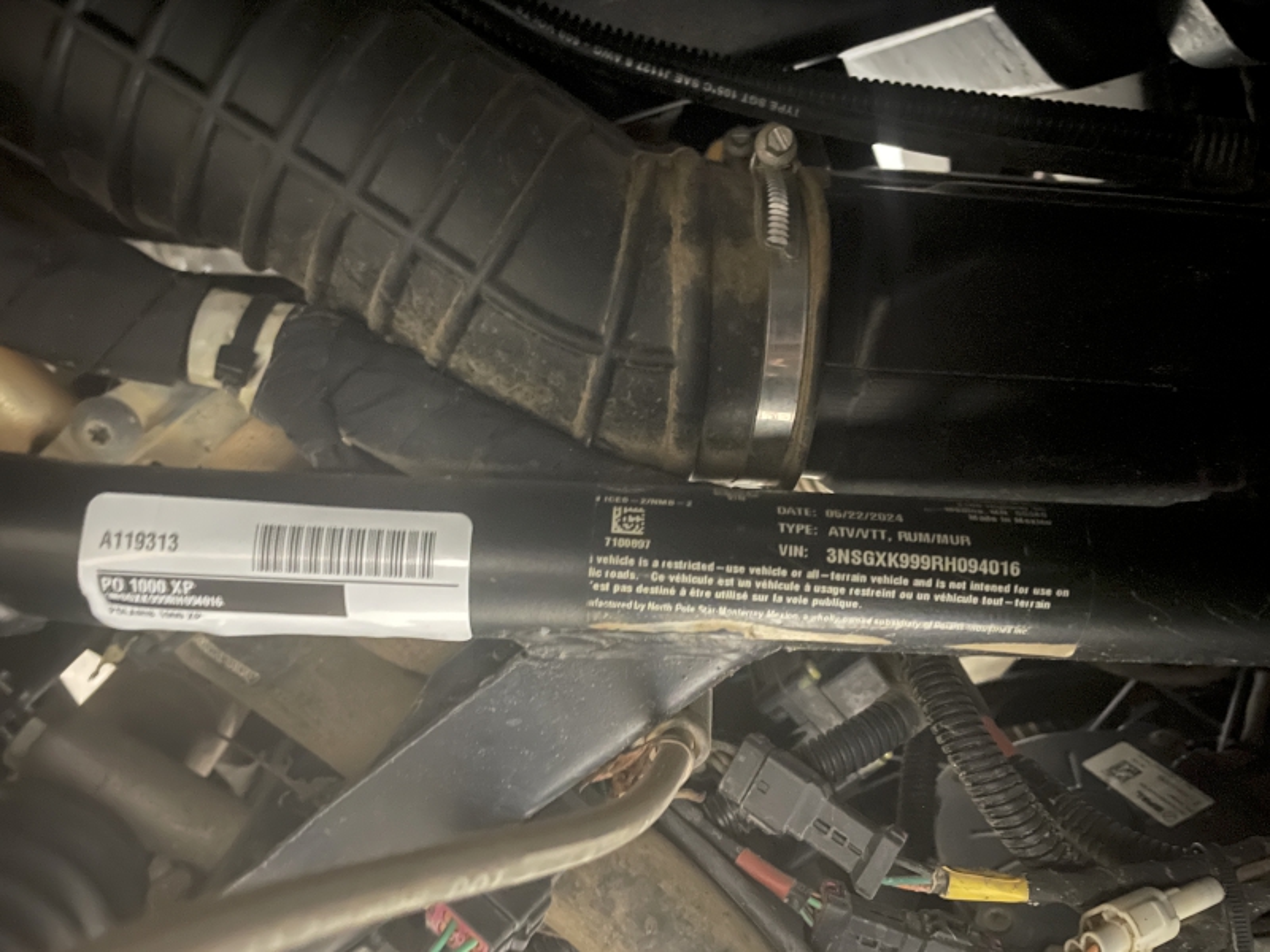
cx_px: 635
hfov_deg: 67.3
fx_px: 954
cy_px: 476
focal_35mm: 26
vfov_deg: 53.1
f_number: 1.6
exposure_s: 1/4
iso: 1000
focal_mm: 4.2
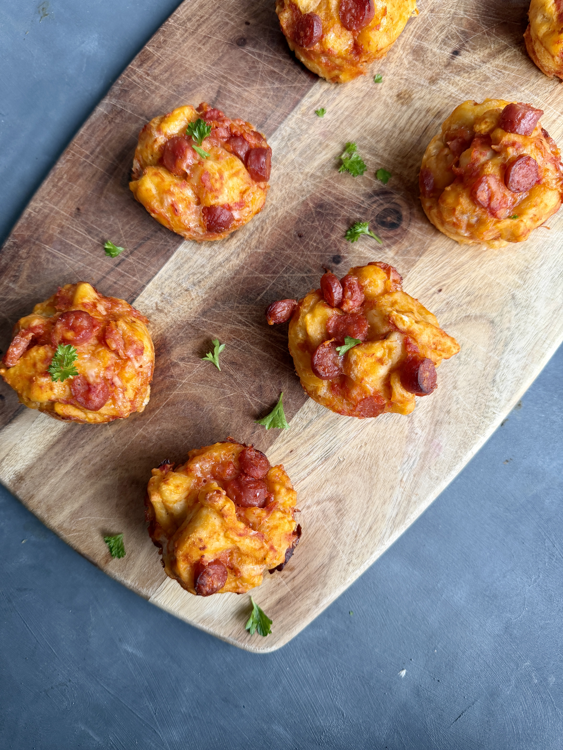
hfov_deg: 56.8
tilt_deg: -82.5
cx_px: 282
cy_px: 375
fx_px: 520
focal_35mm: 24
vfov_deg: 71.6
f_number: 1.78
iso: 200
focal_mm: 6.76
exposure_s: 1/121
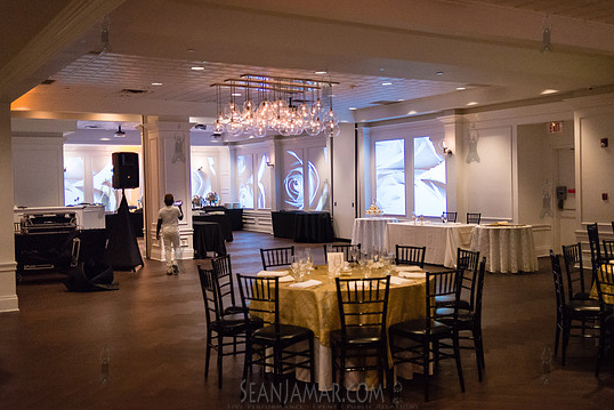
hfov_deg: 49.5
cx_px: 325
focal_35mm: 39
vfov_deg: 34.2
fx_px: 665
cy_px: 198
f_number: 2
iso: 4000
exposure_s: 1/640
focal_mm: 35
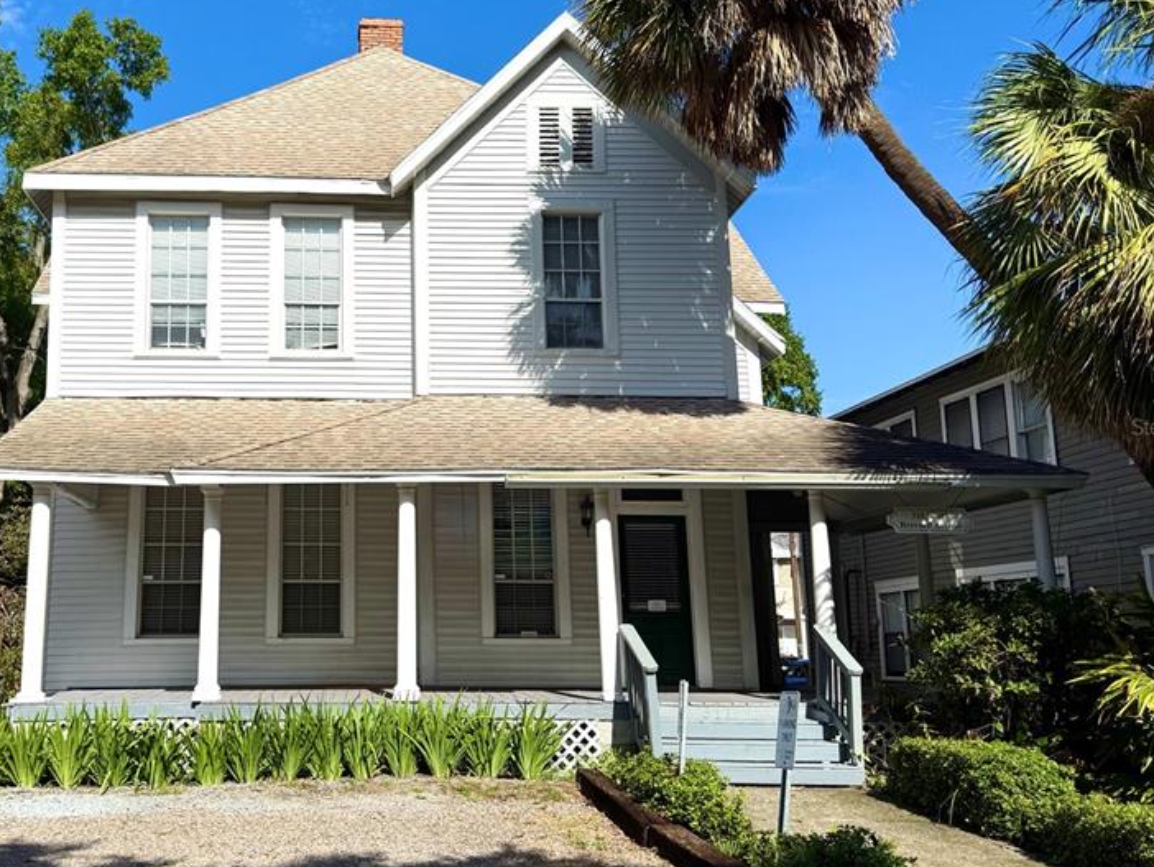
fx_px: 1167
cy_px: 426
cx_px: 390
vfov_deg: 40.7
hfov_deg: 51.7
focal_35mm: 35
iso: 80
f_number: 1.78
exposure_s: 1/5714
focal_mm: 6.76
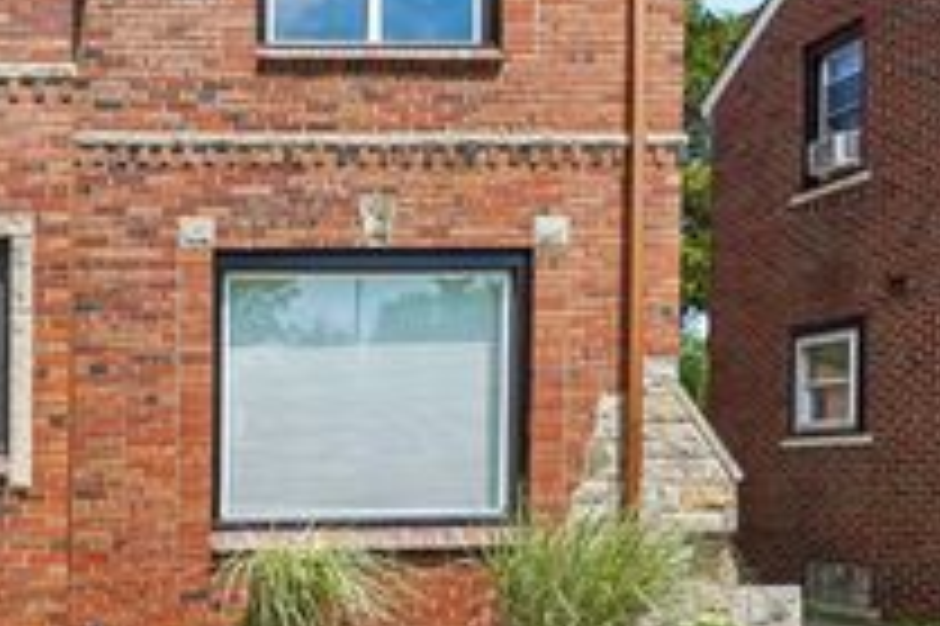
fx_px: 1122
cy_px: 106
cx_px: 4
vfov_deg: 30.2
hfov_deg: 40.1
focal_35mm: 43
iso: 400
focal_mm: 18
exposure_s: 1/1000
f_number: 8
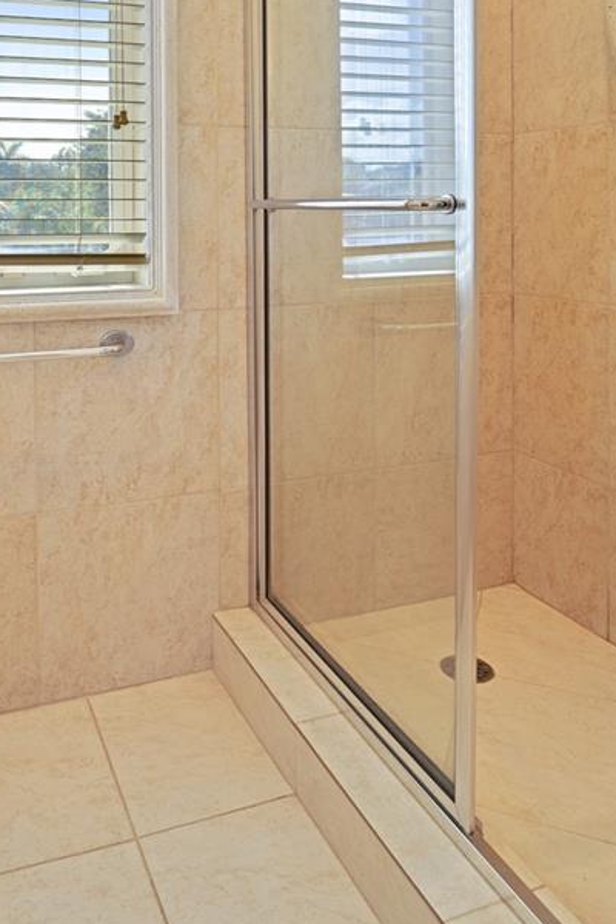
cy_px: 253
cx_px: 157
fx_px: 719
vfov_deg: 62.4
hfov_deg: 44.9
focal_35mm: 28
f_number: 5
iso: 160
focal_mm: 14
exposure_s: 1/25
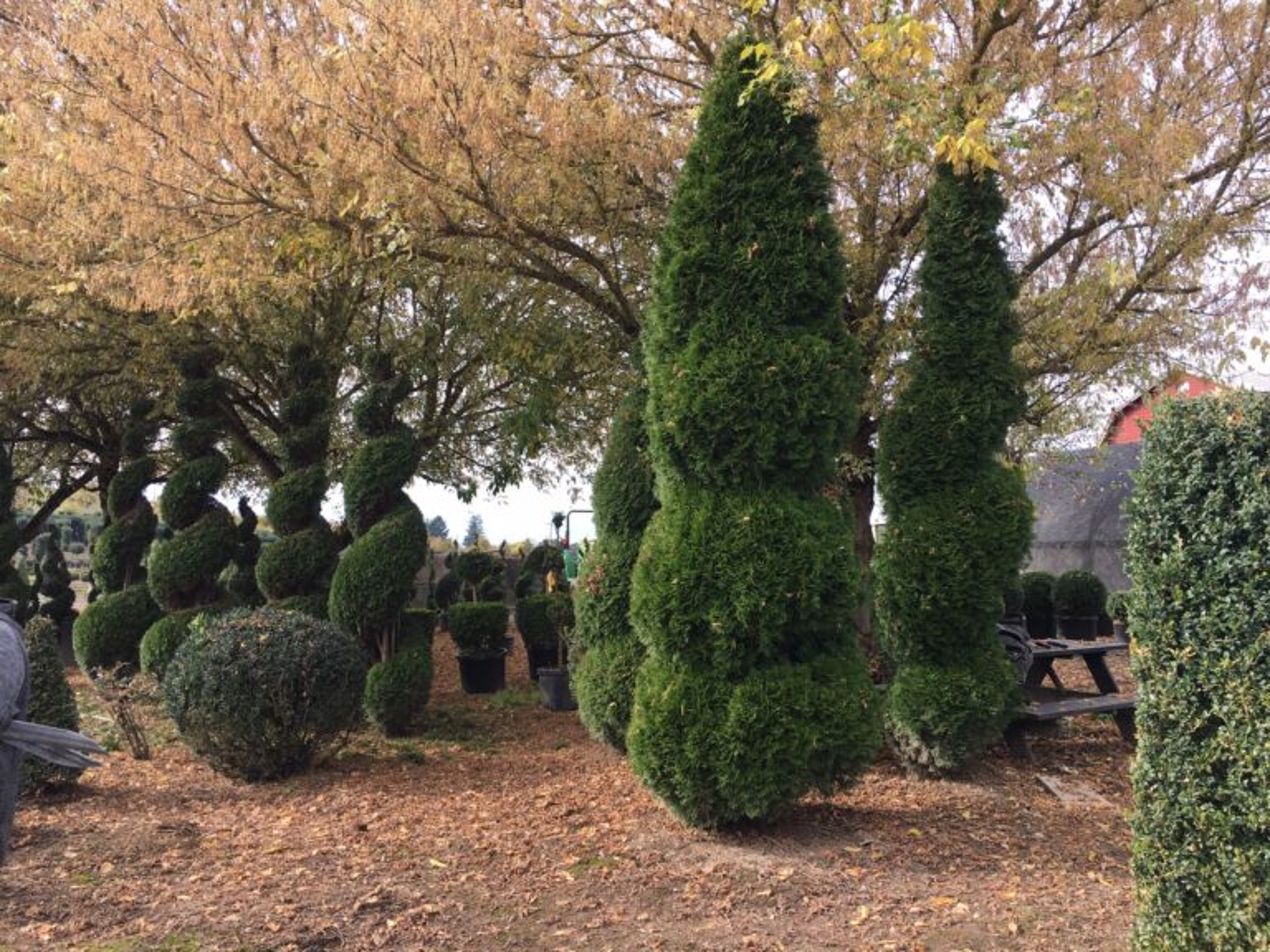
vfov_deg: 48.2
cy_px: 476
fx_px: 1064
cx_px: 635
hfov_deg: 61.7
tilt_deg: +4.8
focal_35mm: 29
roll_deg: -1.9
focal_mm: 4.15
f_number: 2.2
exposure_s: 1/349
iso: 25
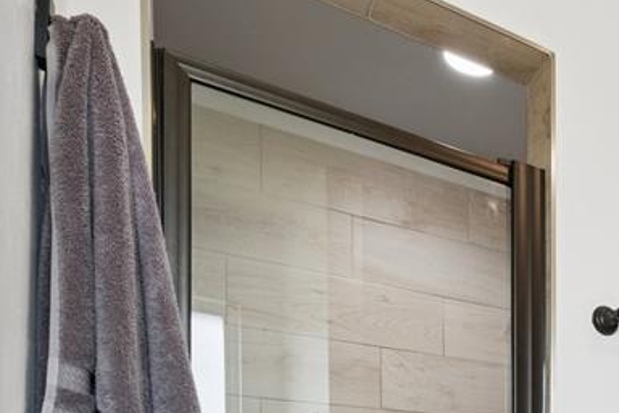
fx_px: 688
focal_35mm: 40
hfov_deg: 36.9
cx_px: 746
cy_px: 519
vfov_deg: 28.2
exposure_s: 1/60
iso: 200
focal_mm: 10
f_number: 8
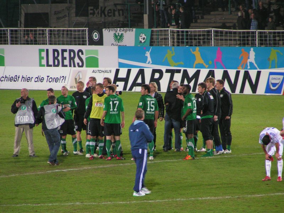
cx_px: 142
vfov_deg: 3.9
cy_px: 106
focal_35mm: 380
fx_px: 3118
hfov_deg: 5.2
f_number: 3.5
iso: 200
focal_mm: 58
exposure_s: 1/60
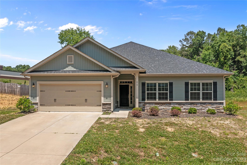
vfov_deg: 46.4
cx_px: 124
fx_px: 192
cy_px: 82
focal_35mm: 28
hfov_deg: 65.5
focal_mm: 10.26
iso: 100
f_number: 6.3
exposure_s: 1/800
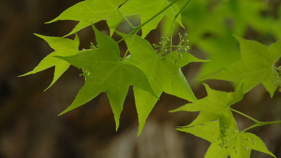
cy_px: 71
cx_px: 110
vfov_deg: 2.7
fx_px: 3345
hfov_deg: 4.8
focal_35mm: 449
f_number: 5.6
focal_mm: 200
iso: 500
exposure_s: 1/160
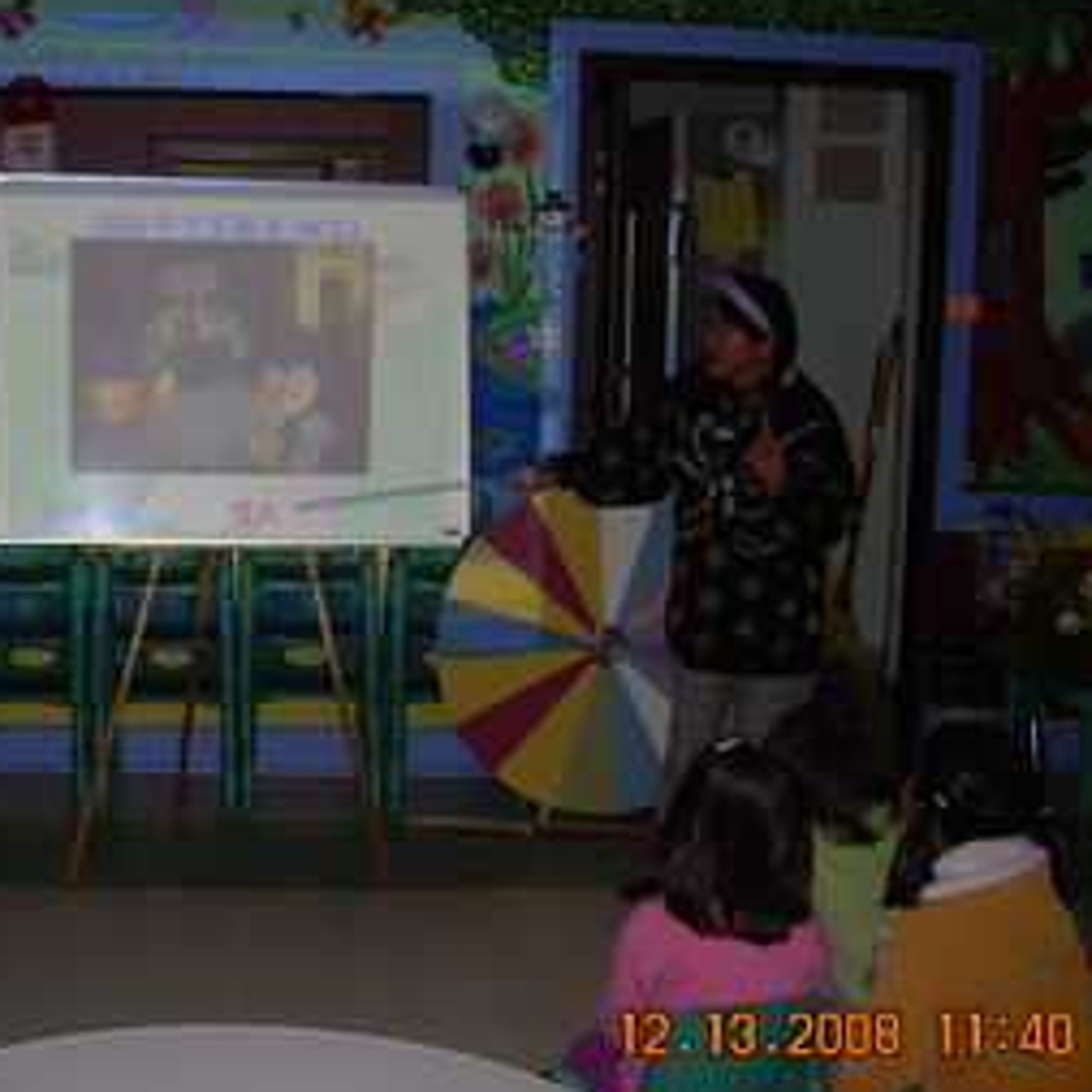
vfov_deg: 32.2
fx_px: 1892
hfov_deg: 31.7
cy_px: 522
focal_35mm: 53
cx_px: 285
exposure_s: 1/60
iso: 50
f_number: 2.8
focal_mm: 6.3
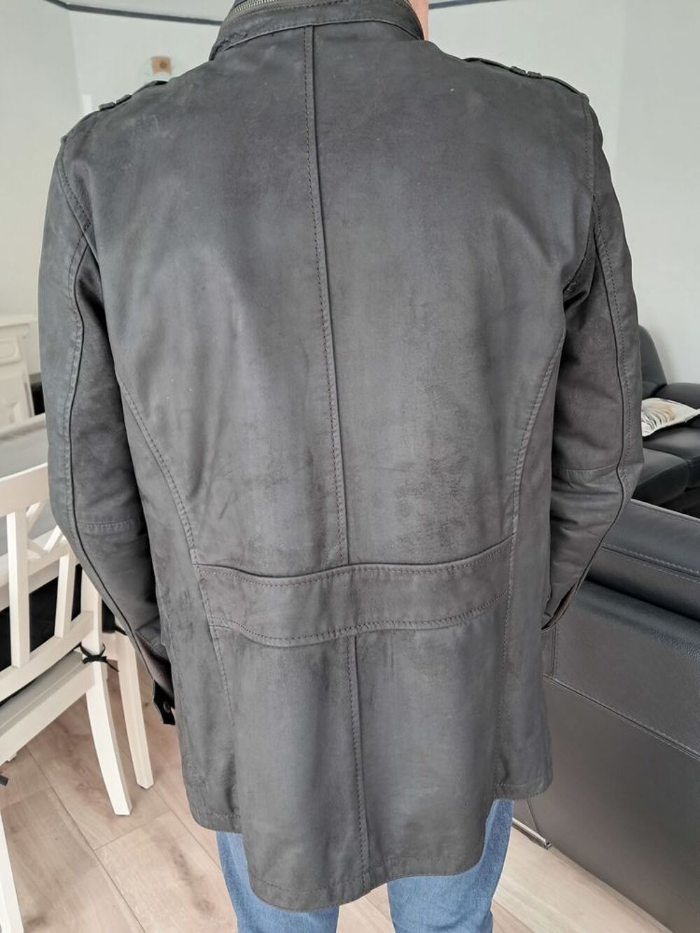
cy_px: 466
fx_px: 728
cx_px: 350
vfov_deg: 65.3
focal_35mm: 27
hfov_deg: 51.4
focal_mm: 4
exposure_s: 1/33
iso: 200
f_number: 1.8
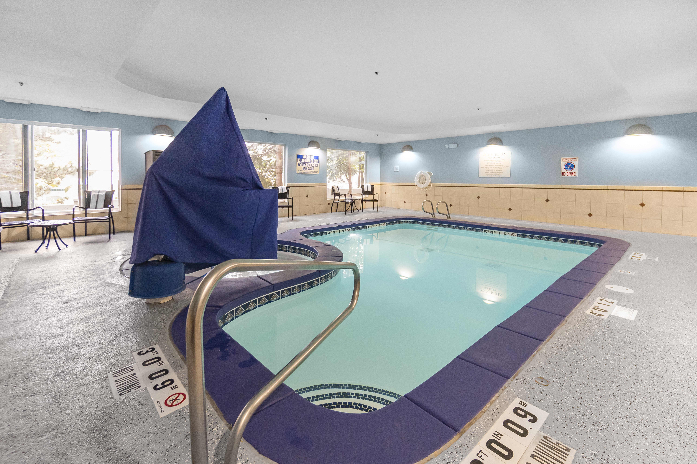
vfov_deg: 77.3
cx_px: 348
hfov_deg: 100.4
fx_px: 290
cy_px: 232
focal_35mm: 15
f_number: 4
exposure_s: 1/160
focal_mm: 10
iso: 1250
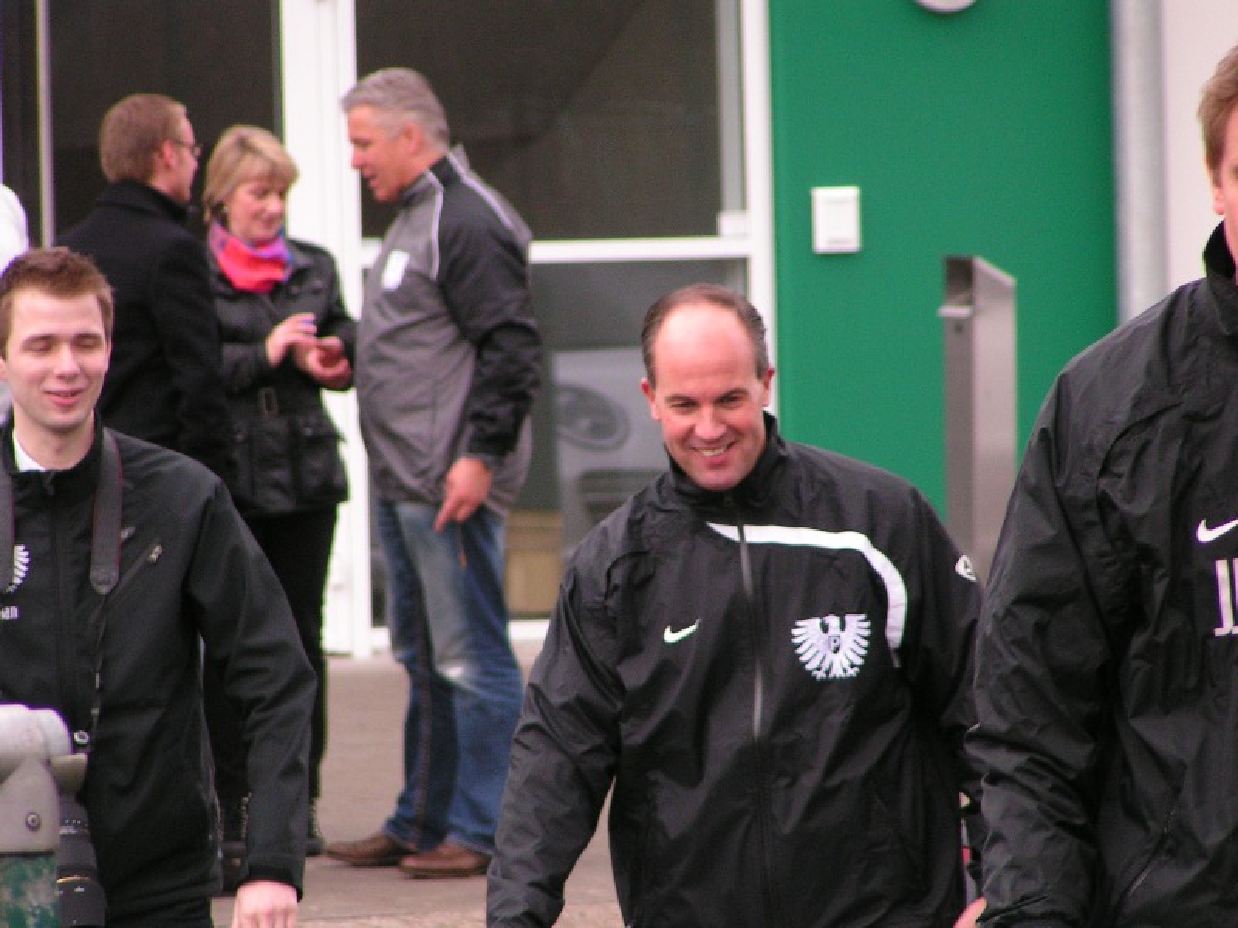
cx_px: 619
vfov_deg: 4.0
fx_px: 13161
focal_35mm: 368
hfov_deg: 5.4
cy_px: 464
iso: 160
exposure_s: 1/400
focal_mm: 56.3
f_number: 3.5
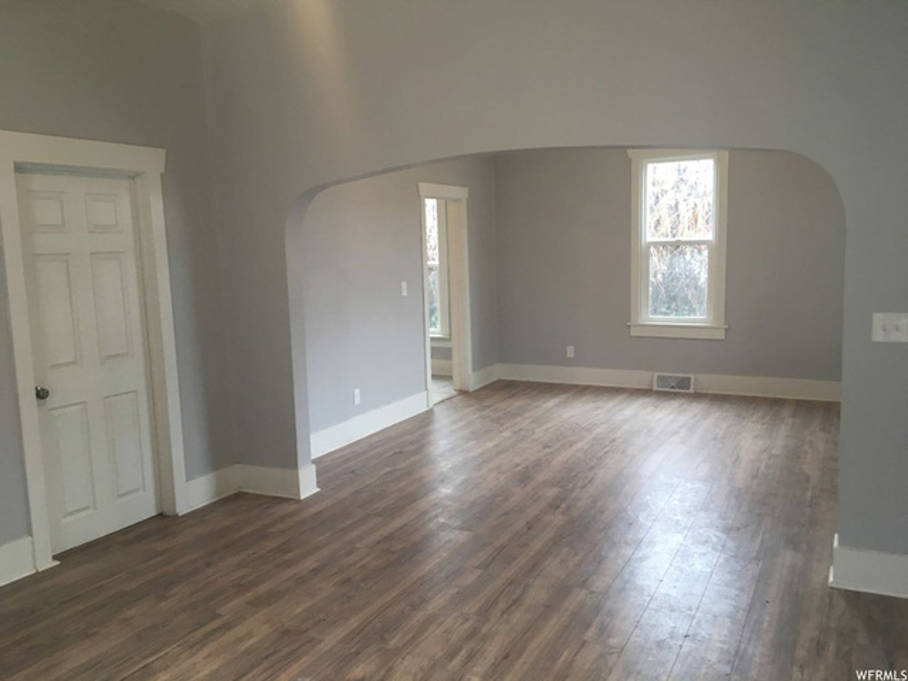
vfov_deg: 48.2
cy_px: 340
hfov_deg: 61.7
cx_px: 454
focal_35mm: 29
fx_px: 761
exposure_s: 1/30
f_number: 2.2
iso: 64
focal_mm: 4.15
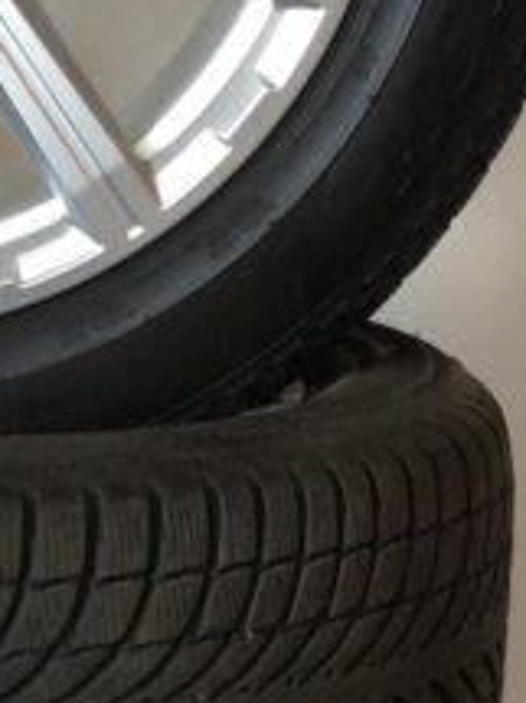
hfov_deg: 9.6
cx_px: -82
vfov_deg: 12.9
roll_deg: +0.5
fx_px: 3103
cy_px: 389
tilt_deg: -10.1
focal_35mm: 153
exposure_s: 1/25
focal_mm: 3.3
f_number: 2.4
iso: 50
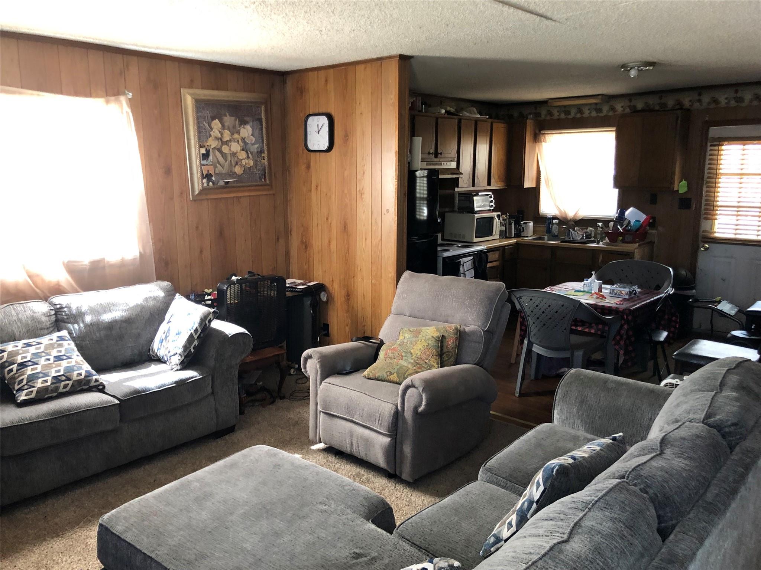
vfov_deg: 49.7
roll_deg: +2.1
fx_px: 616
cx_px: 380
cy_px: 285
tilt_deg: -10.5
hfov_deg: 63.4
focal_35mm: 28
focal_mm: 3.99
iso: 64
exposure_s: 1/15
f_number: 1.8
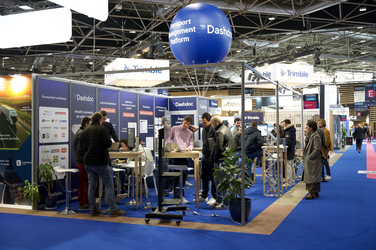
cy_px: 125
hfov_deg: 47.0
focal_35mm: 41
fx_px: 432
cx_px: 188
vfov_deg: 32.3
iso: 320
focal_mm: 41.4
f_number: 2.8
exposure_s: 1/50
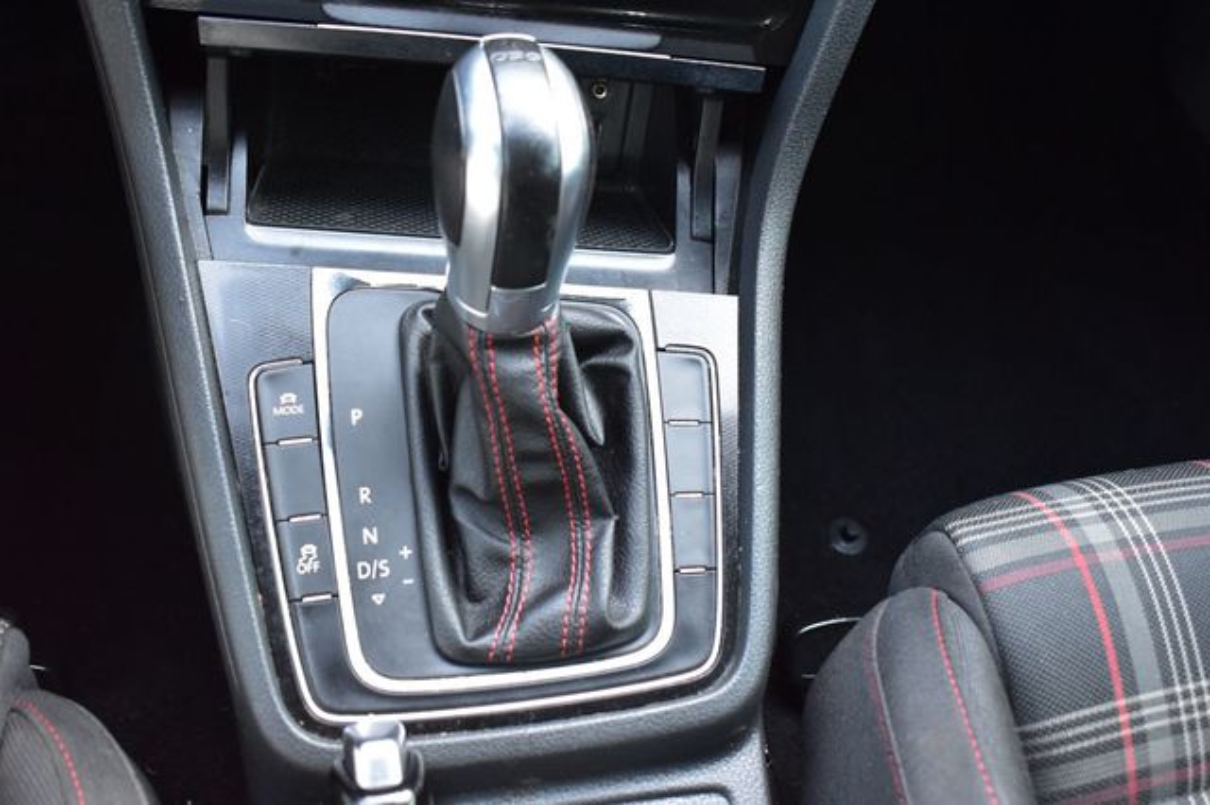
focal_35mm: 36
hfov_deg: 53.2
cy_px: 402
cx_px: 605
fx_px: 1209
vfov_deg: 36.8
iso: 1600
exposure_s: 1/15
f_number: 5
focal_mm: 24
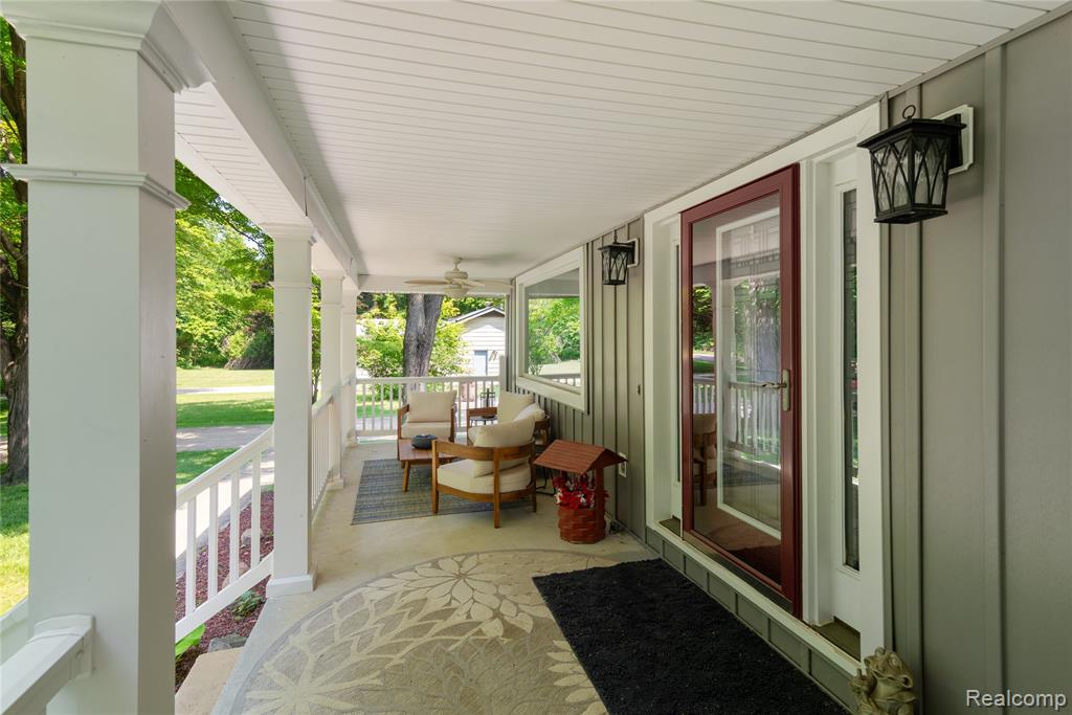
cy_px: 358
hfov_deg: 93.3
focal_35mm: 17
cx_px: 536
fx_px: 506
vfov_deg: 70.5
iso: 400
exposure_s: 1/8
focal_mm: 17
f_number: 9
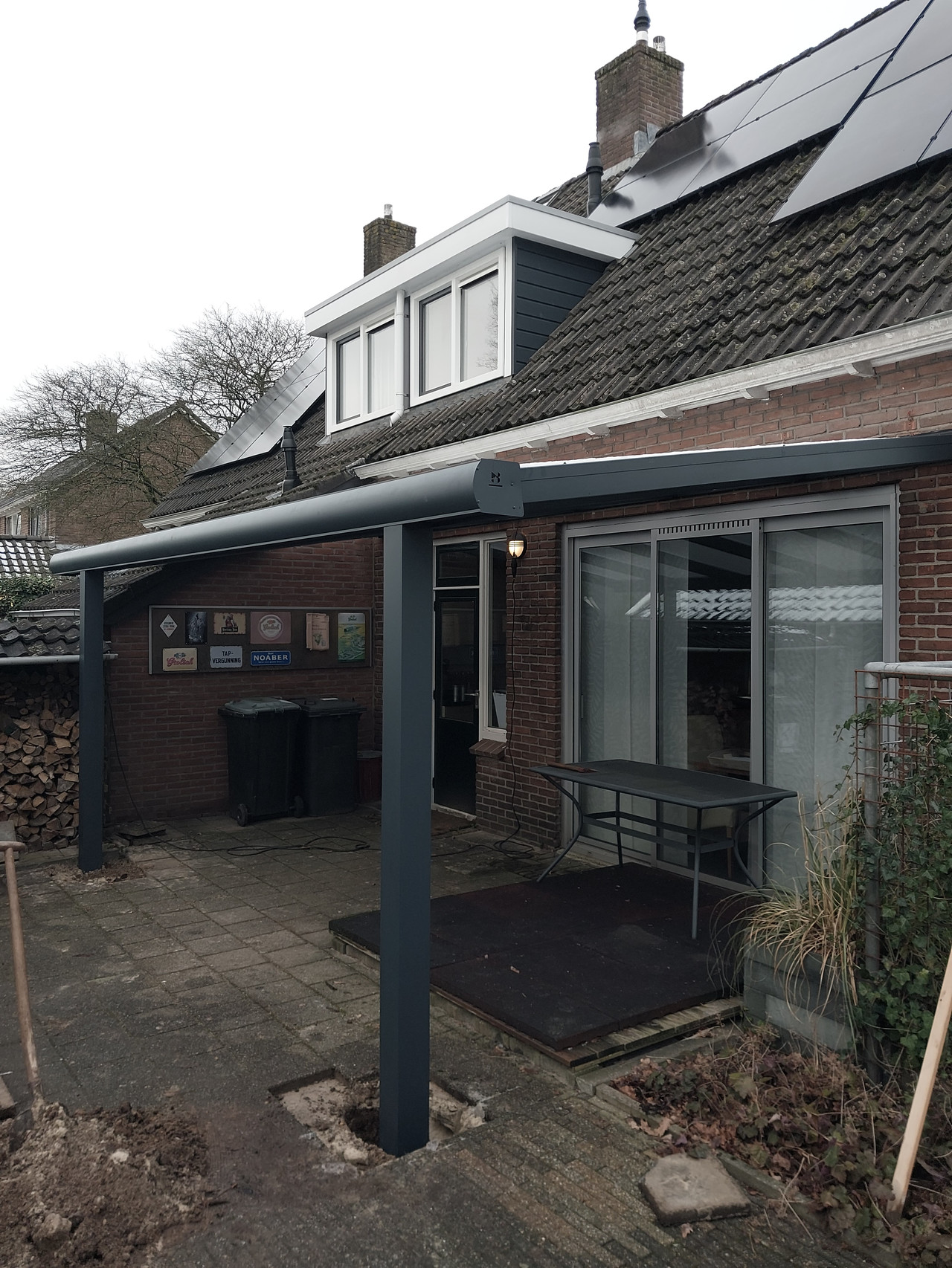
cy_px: 634
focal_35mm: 27
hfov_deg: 51.4
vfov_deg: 65.3
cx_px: 476
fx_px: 990
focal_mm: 4
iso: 20
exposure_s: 1/137
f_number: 1.8
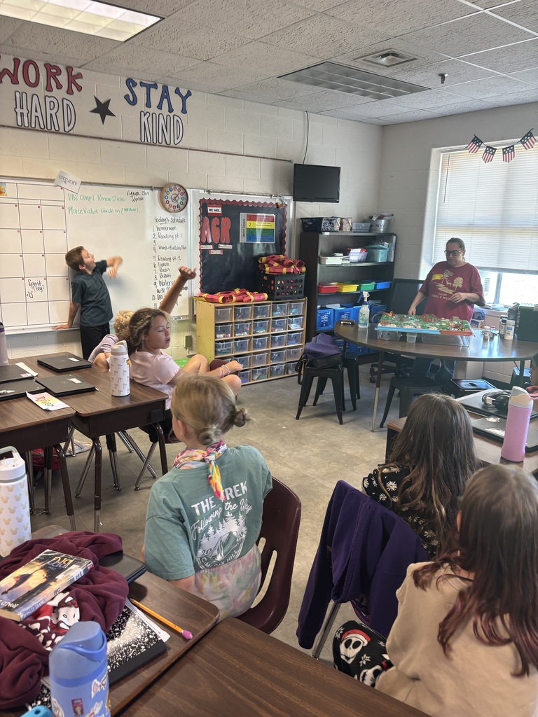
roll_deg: -0.9
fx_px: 539
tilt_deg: -10.7
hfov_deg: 53.1
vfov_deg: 67.3
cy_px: 358
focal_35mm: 26
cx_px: 269
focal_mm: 5.96
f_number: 1.6
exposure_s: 1/41
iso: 100
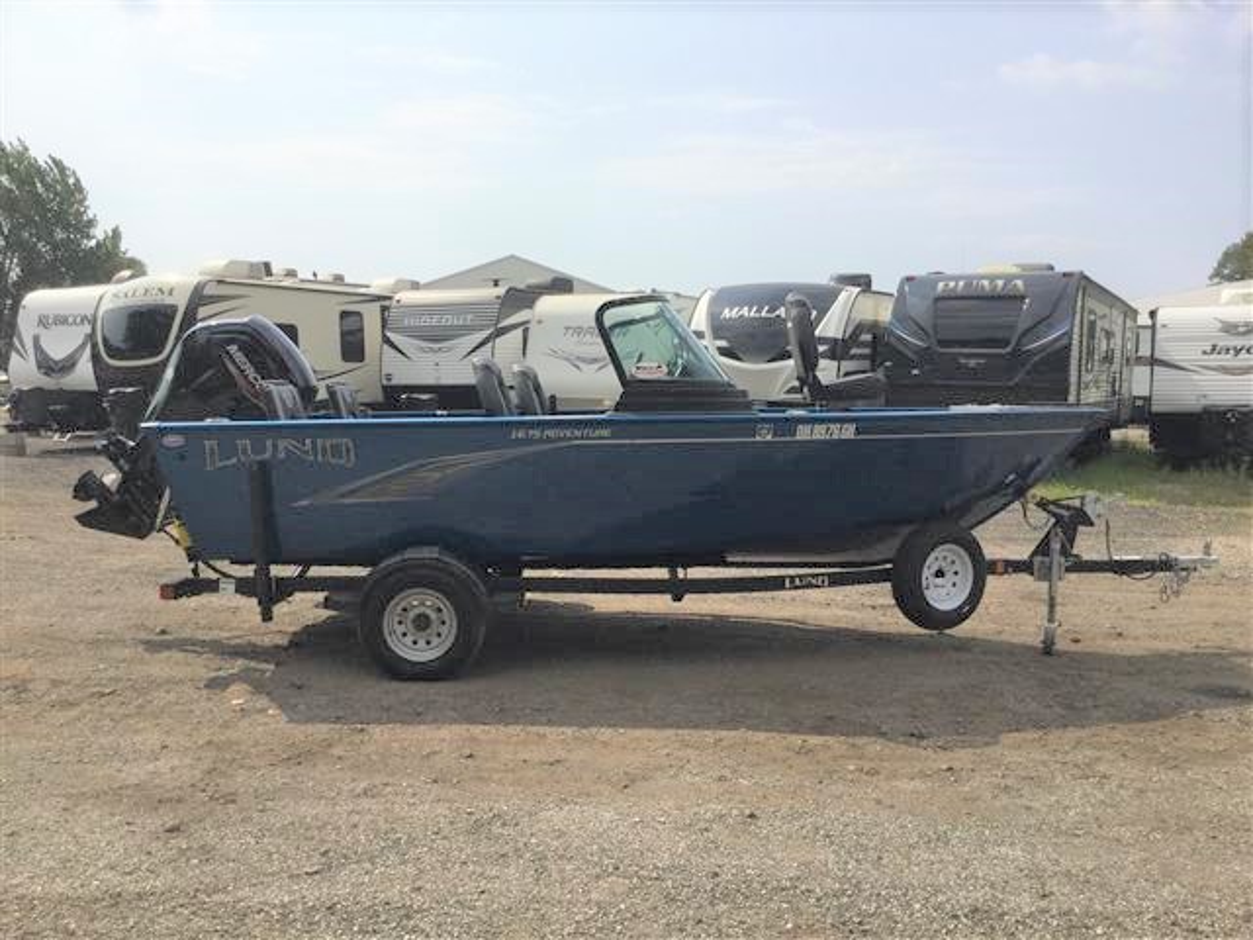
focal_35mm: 31
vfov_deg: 45.4
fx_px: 1122
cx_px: 626
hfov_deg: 58.4
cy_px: 470
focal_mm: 3.3
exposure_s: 1/2717
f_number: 2.4
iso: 25
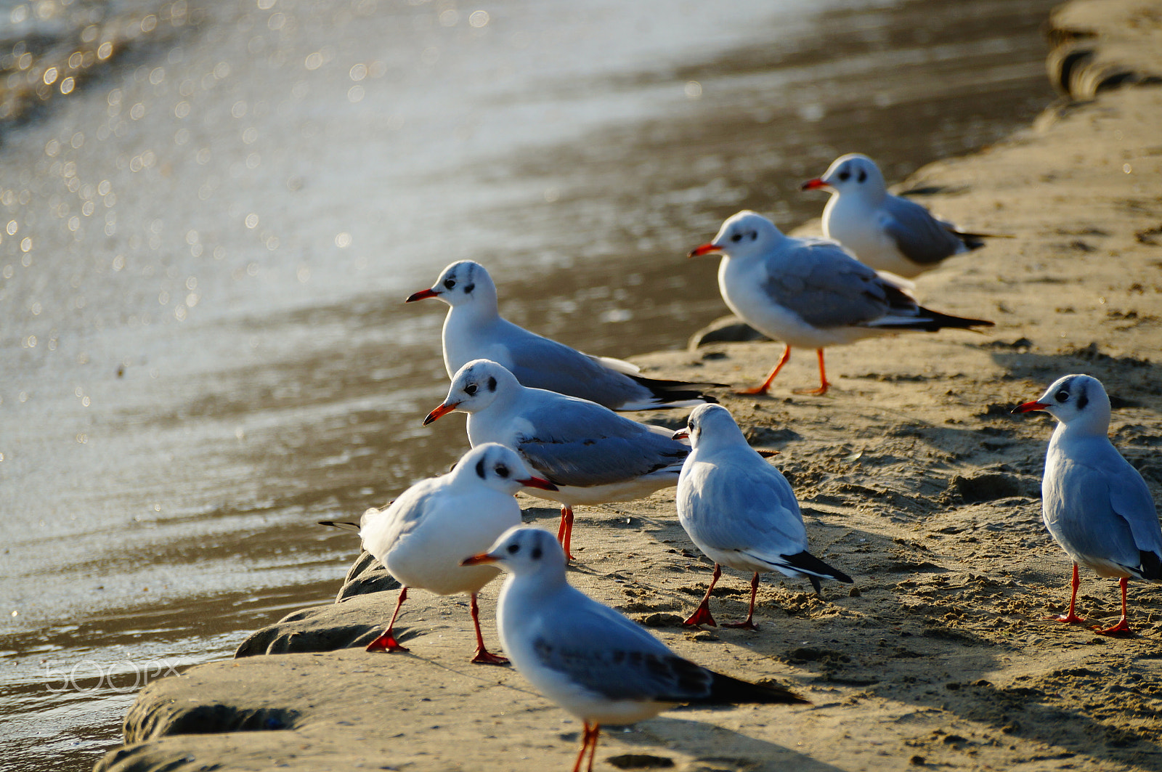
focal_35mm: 315
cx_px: 581
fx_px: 10156
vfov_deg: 4.4
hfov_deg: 6.5
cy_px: 386
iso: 100
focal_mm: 210
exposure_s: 1/500
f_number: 5
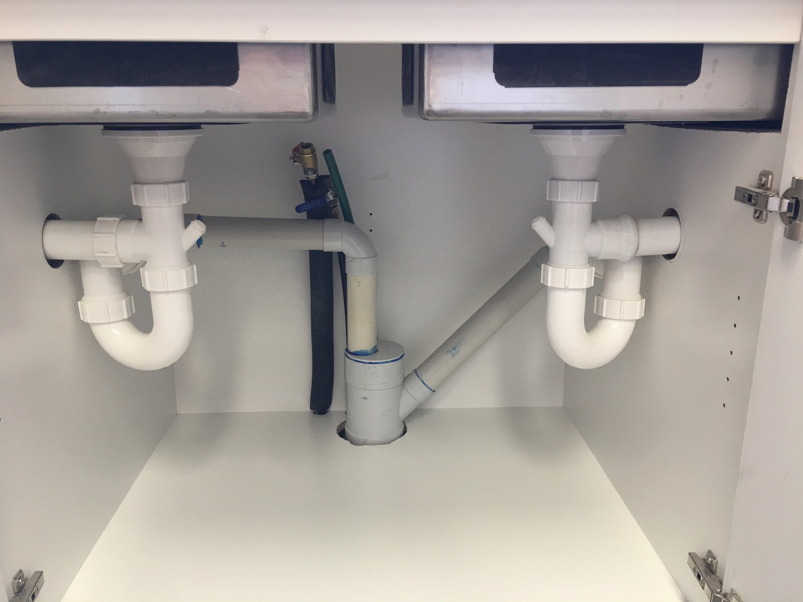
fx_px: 673
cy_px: 301
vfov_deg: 48.2
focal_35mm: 29
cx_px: 402
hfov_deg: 61.7
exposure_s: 1/17
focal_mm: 4.15
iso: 40
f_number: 2.2
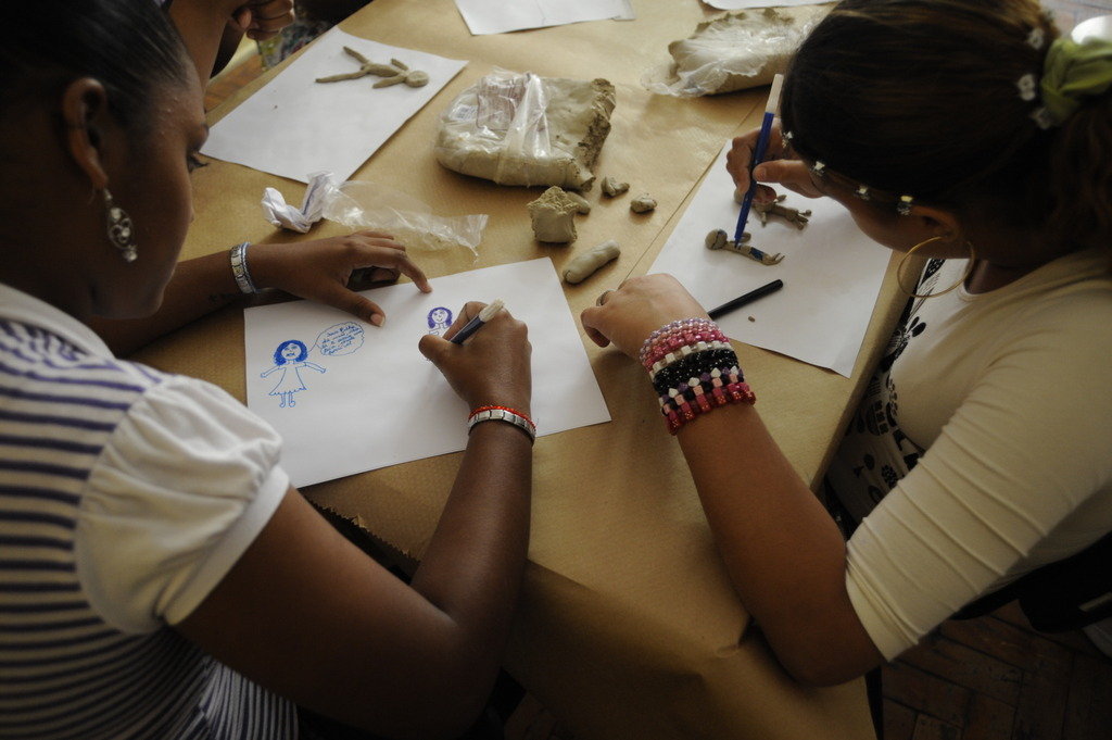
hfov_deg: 63.7
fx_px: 895
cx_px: 556
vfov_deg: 44.9
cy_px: 370
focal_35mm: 29
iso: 1600
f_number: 3.5
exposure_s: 1/50
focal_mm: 29
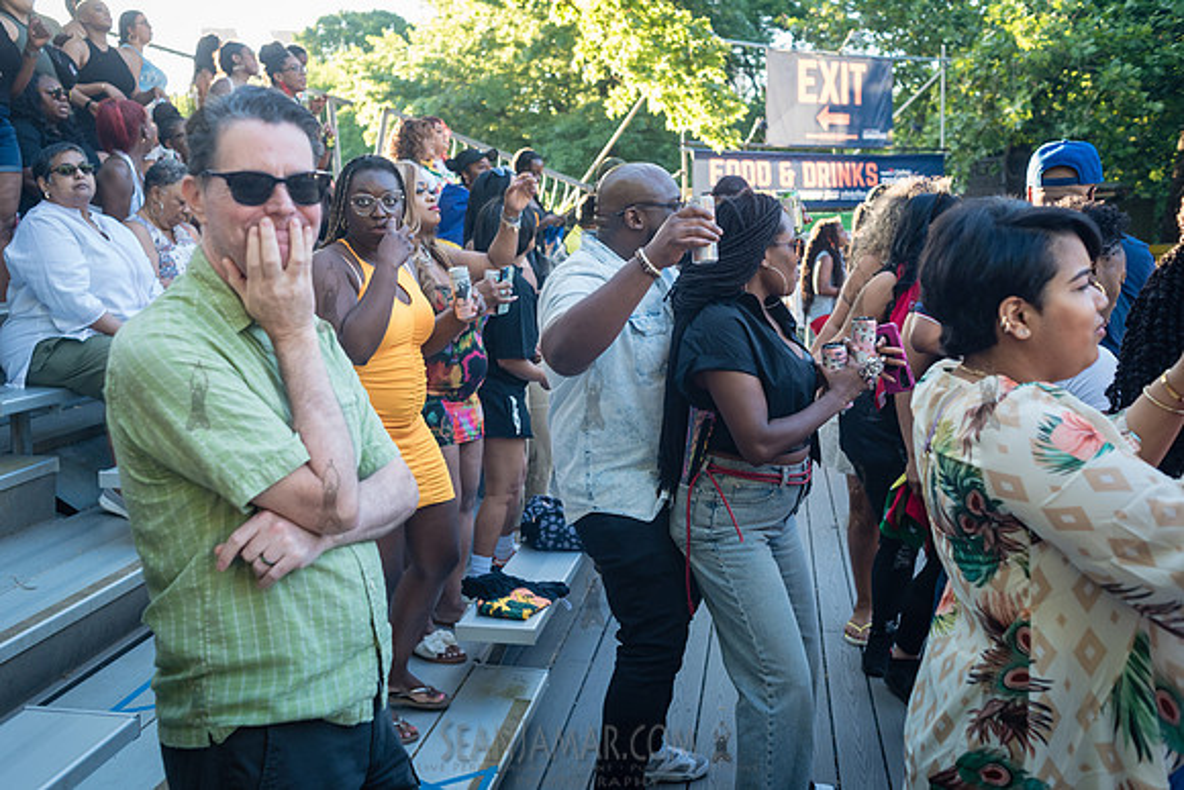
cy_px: 395
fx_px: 1151
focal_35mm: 35
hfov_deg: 54.4
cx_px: 592
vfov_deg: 37.9
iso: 1000
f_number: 4
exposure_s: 1/250
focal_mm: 35
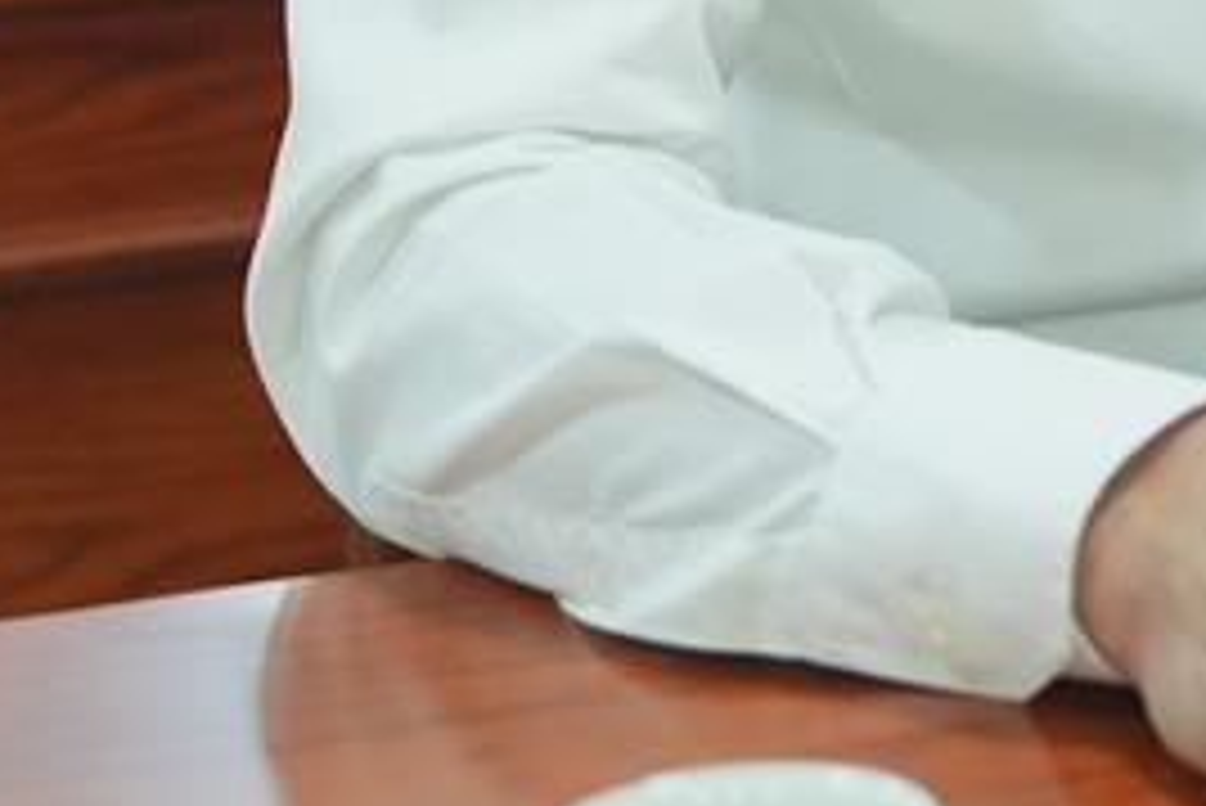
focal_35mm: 206
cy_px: -878
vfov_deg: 6.5
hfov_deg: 9.6
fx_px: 6904
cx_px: 1922
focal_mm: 46
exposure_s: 1/125
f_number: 2.8
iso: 3200
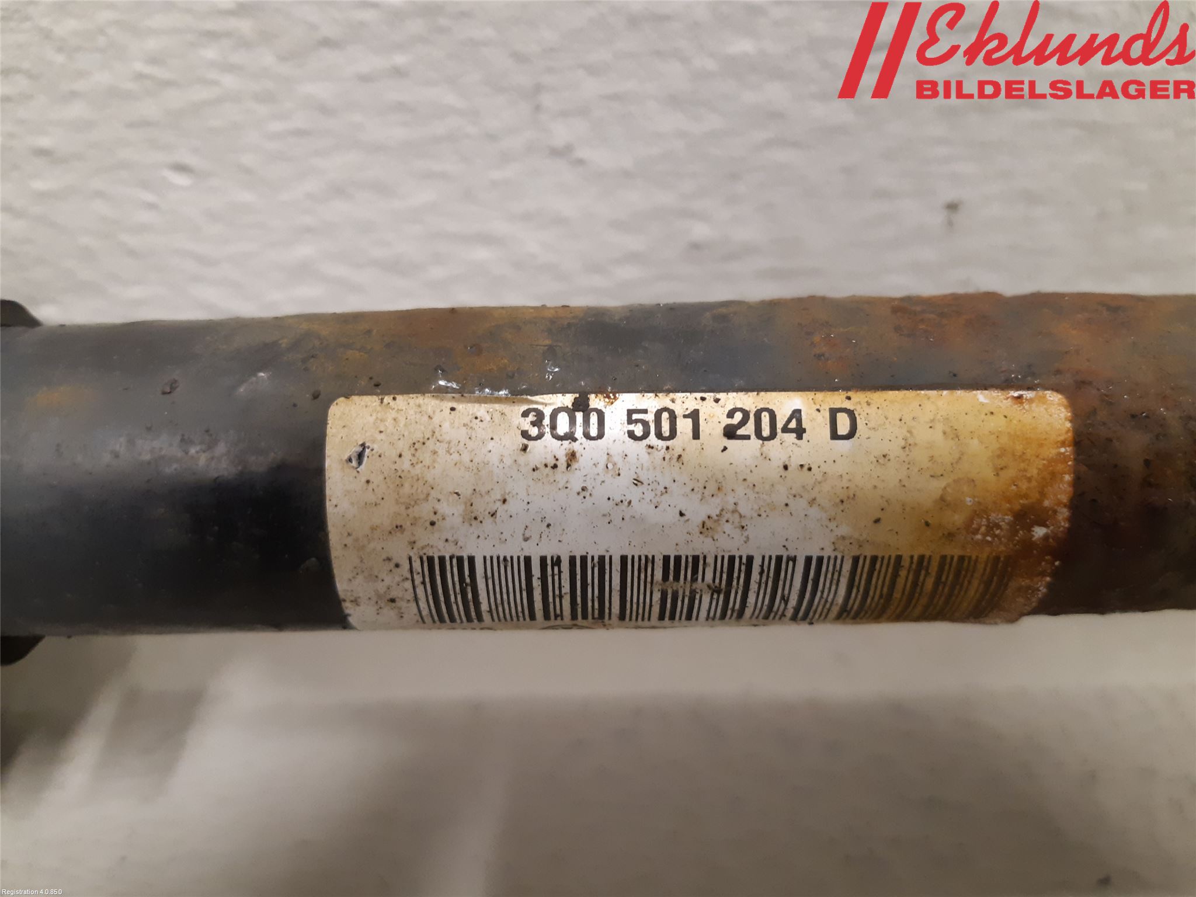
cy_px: 448
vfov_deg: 53.1
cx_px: 598
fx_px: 898
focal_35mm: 26
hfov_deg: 67.3
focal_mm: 3.93
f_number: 1.7
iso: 250
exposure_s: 1/25
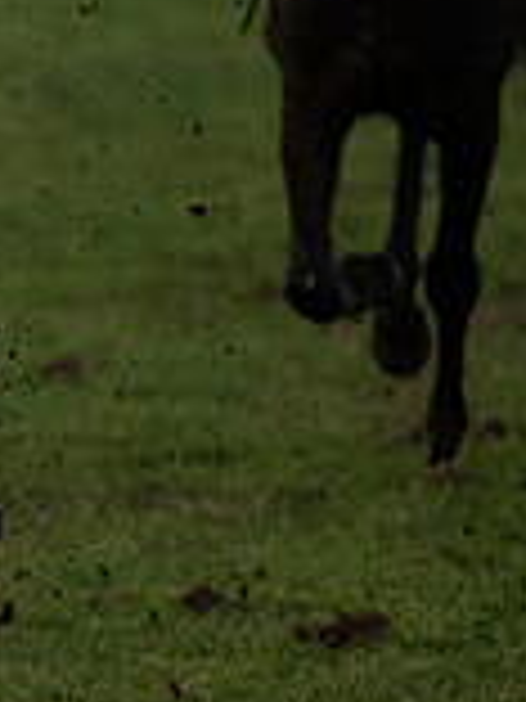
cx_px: -1200
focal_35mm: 1527
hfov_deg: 1.0
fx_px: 30938
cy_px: 31
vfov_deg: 1.3
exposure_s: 1/1600
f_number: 4
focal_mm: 300
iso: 2000
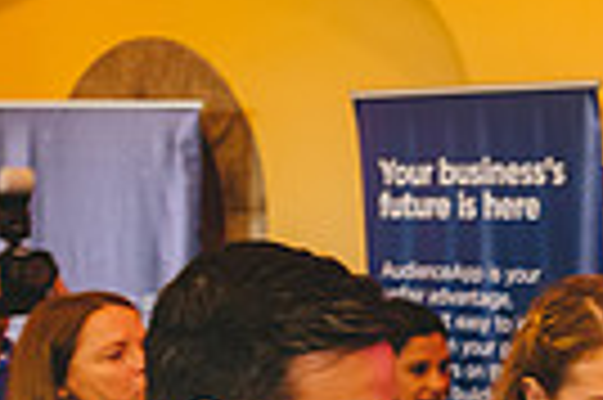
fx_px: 1740
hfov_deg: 17.5
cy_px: 474
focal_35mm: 104
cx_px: 922
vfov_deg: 12.8
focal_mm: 24
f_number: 3.5
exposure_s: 1/160
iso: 1800
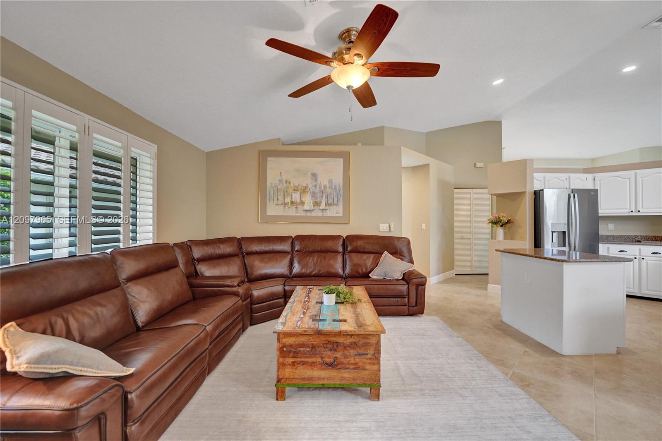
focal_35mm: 14
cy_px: 220
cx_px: 331
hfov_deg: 104.3
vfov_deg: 81.2
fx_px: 257
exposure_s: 1/250
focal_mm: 14
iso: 1250
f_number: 2.8
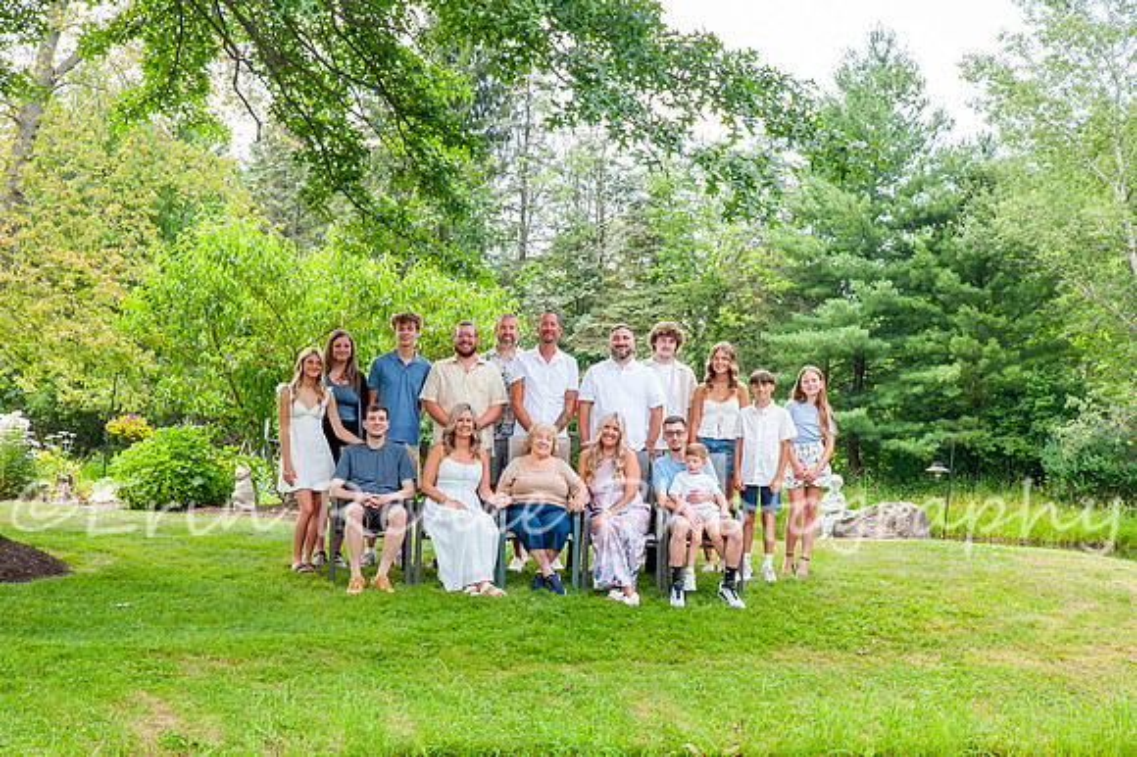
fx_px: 2083
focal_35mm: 66
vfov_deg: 20.6
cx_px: 568
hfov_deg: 30.5
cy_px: 378
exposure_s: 1/100
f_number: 14
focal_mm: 66
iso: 800
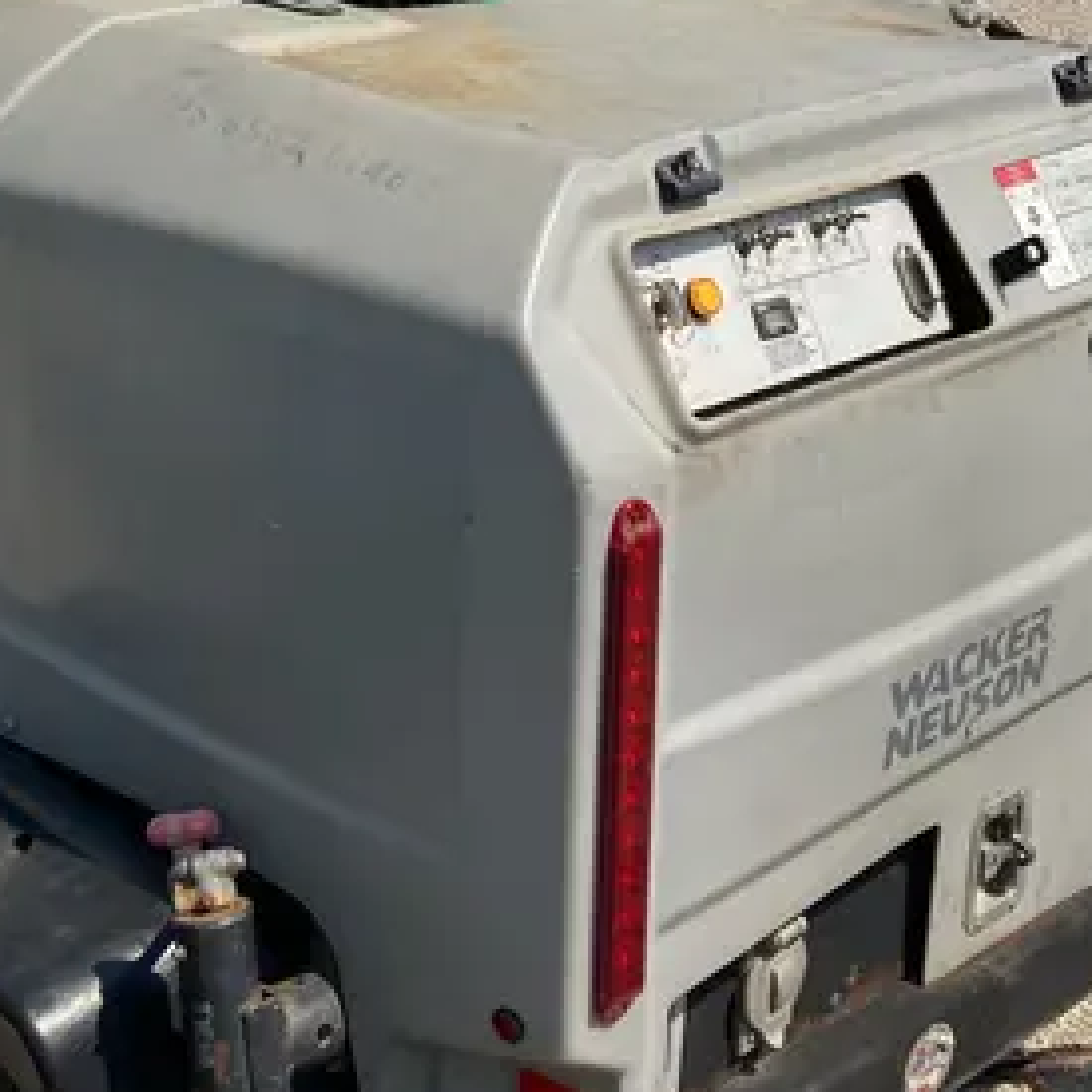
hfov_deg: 26.0
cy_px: -46
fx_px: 2356
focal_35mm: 66
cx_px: 433
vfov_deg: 24.7
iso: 20
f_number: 1.8
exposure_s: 1/2857
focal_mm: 3.99
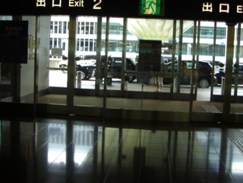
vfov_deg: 31.5
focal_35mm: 46
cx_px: 130
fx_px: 323
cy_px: 83
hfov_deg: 41.2
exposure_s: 1/80
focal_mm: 6.3
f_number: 3.4
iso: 100
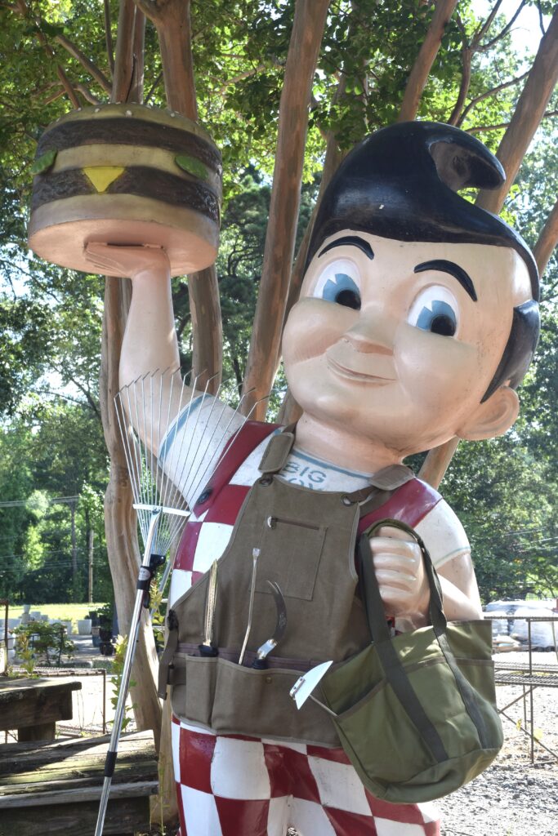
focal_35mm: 45
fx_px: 1046
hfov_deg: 29.9
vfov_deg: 43.6
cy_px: 418
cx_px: 279
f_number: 8
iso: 400
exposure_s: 1/250
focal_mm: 30
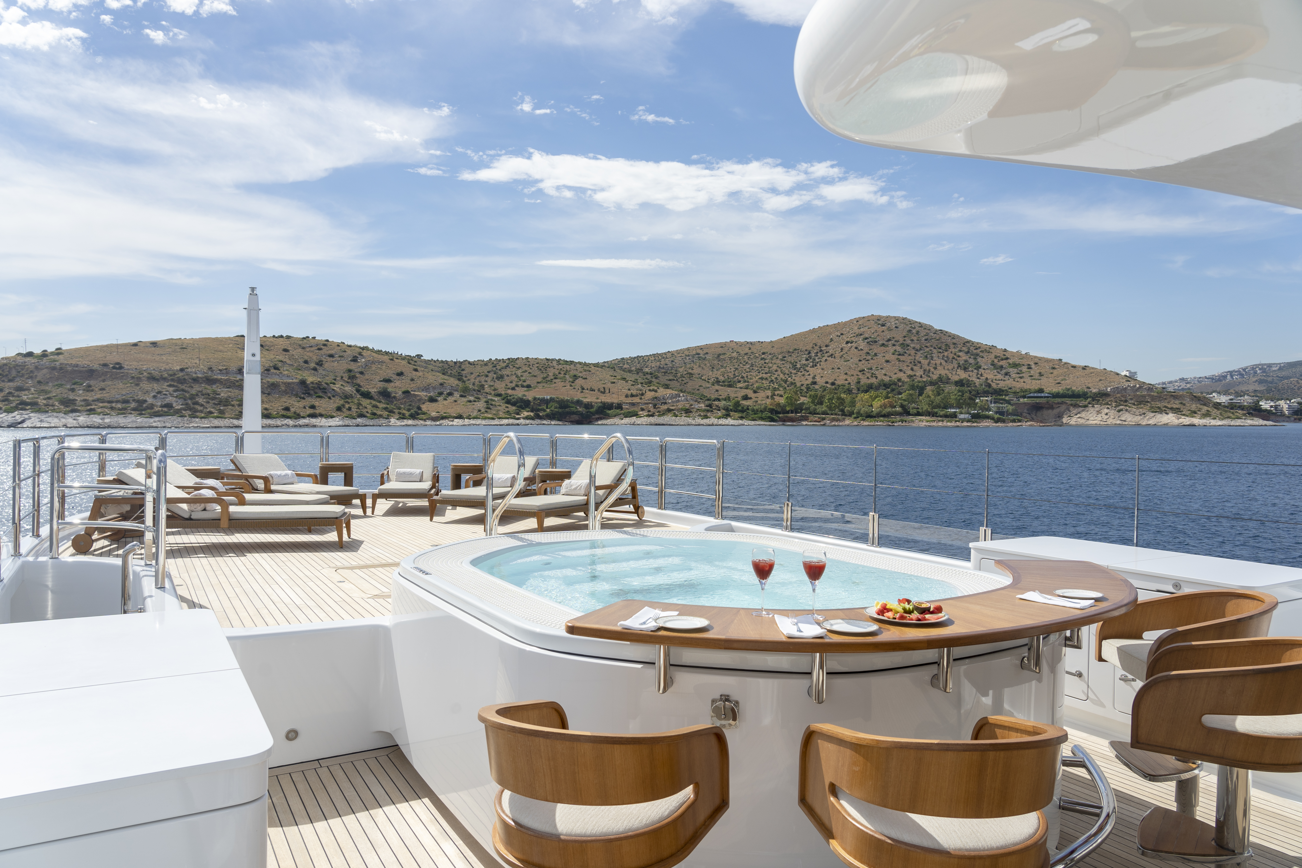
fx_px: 868
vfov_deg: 53.1
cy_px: 434
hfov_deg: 73.7
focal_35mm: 24
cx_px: 651
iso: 100
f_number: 8
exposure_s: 1/640
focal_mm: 24
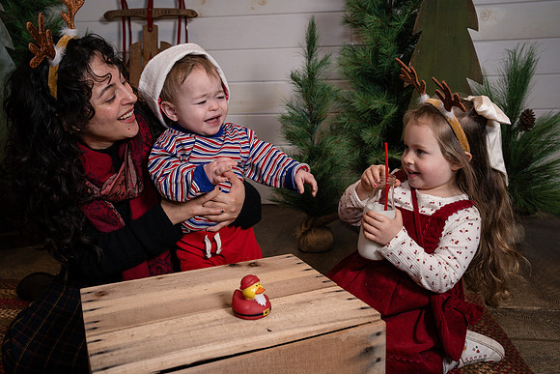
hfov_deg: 58.7
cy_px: 187
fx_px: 498
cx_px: 280
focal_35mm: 32
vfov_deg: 41.1
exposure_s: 1/250
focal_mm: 32
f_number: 5.6
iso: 250
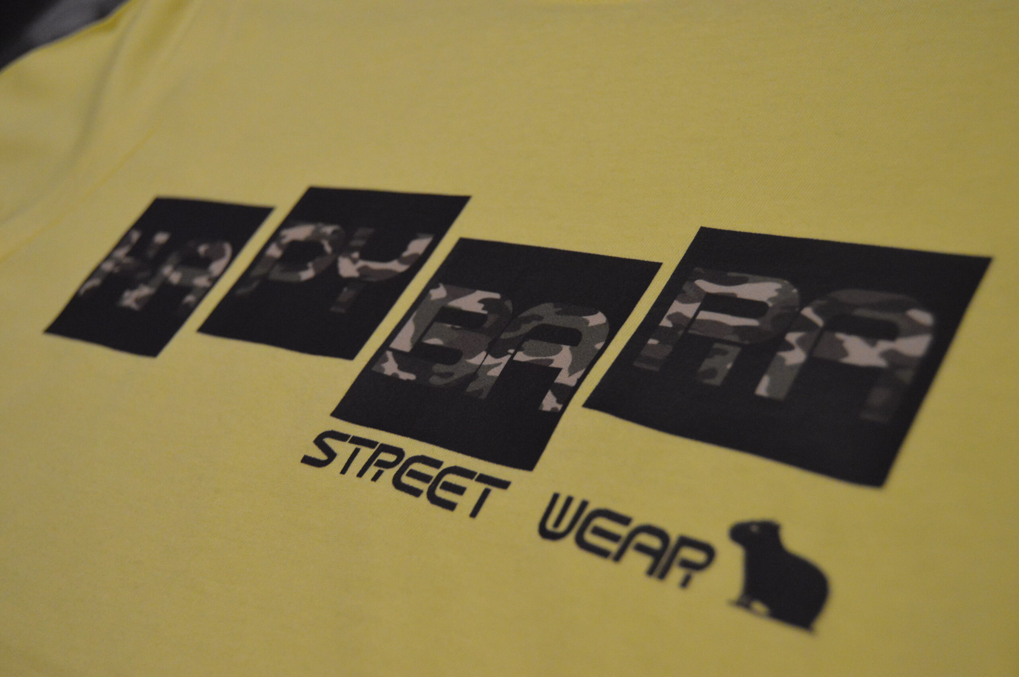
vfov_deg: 31.8
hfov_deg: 46.4
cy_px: 338
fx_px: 1188
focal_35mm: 42
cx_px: 510
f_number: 4
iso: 3200
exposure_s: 1/250
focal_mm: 28
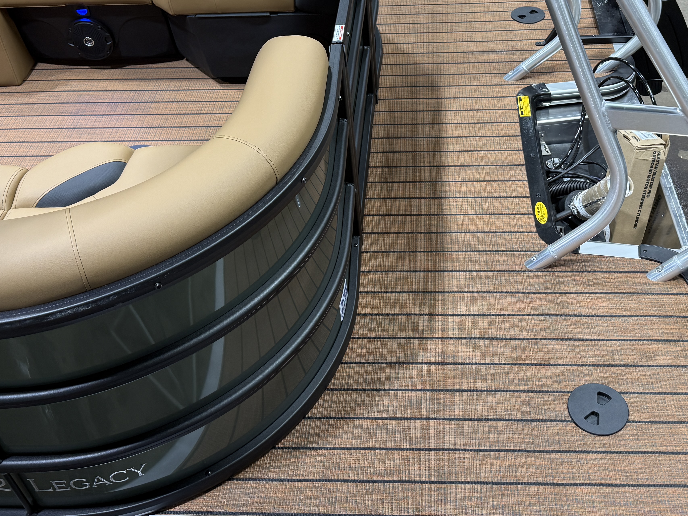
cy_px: 163
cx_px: 388
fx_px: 795
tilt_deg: -38.5
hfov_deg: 46.7
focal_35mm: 40
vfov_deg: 35.5
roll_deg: +4.7
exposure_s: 1/120
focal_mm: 6.76
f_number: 1.78
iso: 200
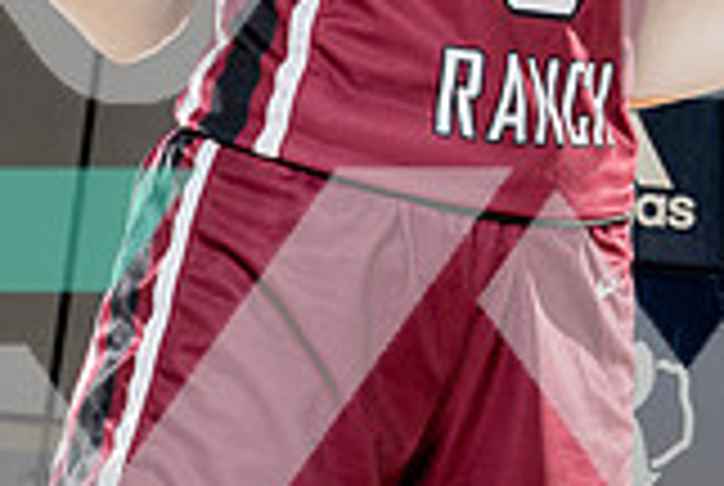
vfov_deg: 9.4
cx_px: 886
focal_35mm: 144
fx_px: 2901
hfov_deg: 13.8
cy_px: -137
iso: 640
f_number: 8
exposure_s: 1/250
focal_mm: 40
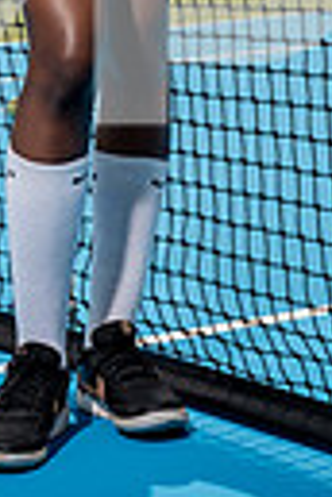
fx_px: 2227
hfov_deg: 8.5
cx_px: 58
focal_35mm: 161
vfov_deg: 12.1
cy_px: -262
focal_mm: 46
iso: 100
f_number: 11
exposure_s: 1/200
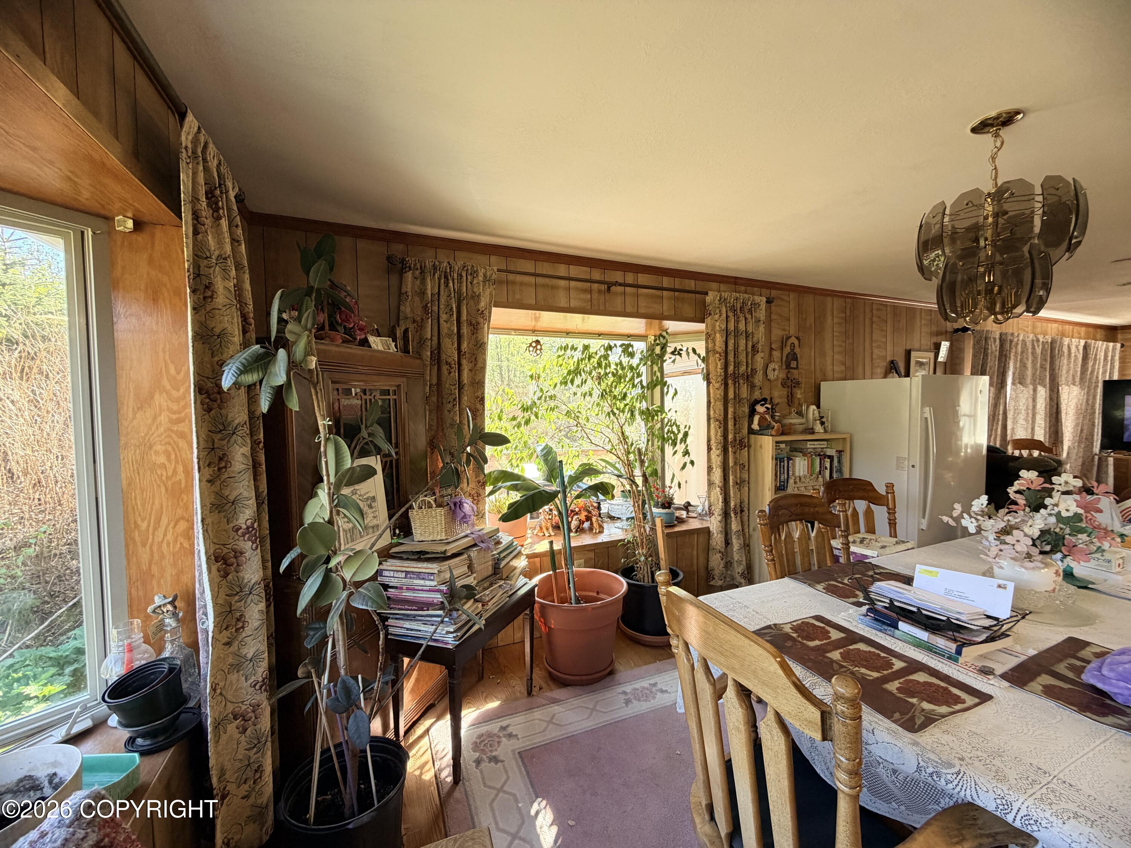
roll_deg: +0.5
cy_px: 424
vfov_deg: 85.7
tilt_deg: -2.8
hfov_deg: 102.1
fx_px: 457
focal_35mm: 14
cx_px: 566
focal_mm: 2.22
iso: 160
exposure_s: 1/121
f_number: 2.2
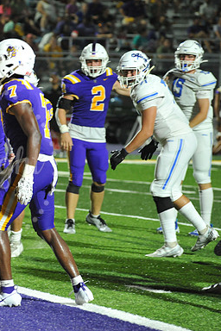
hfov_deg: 4.5
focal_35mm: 302
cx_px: -25
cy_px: 166
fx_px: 2781
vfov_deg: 6.8
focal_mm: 200
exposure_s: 1/320
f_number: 5.6
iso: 4000
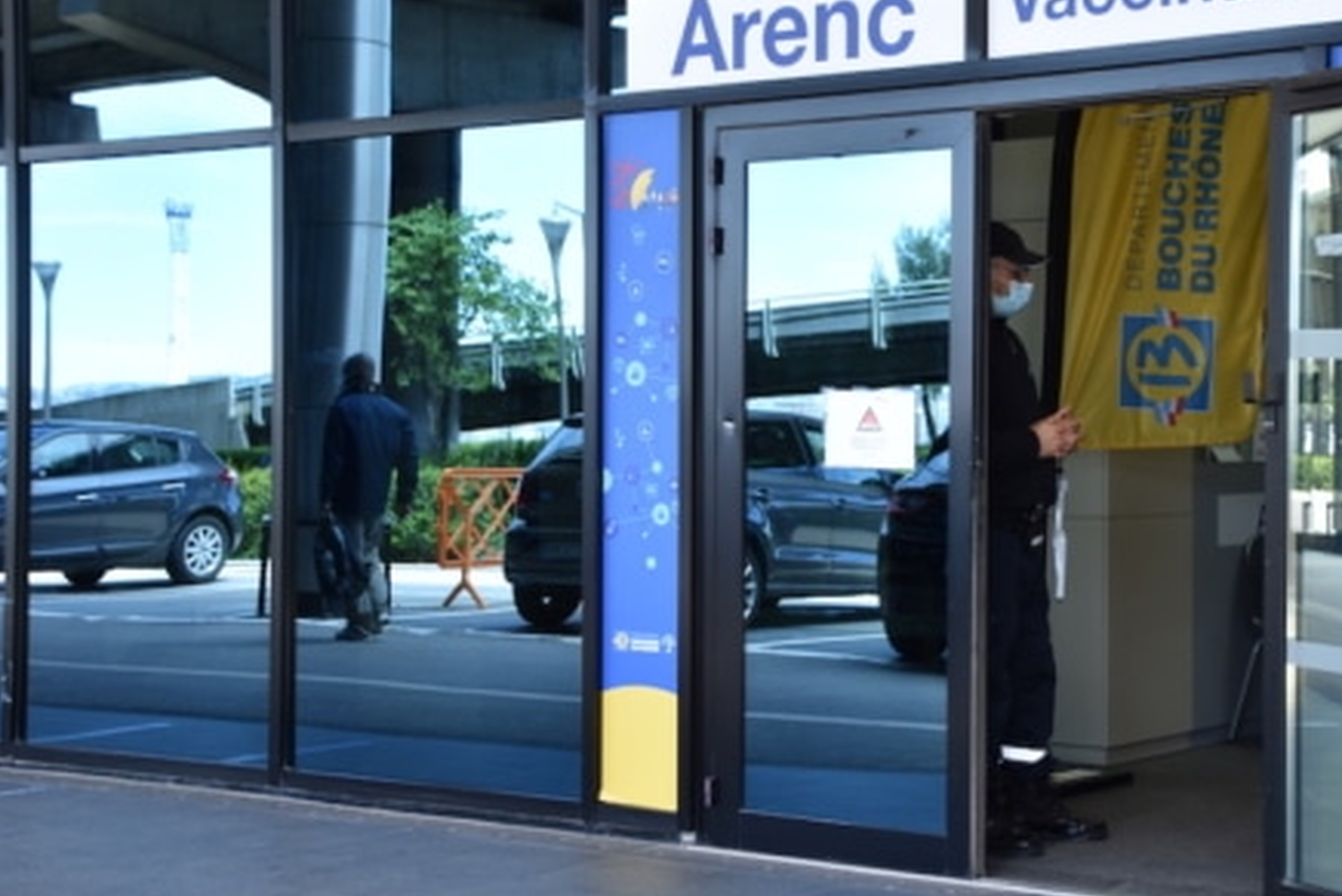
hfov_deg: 30.3
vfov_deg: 20.6
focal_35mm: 66
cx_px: 893
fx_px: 2461
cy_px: 431
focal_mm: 32
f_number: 5
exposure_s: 1/100
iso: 200
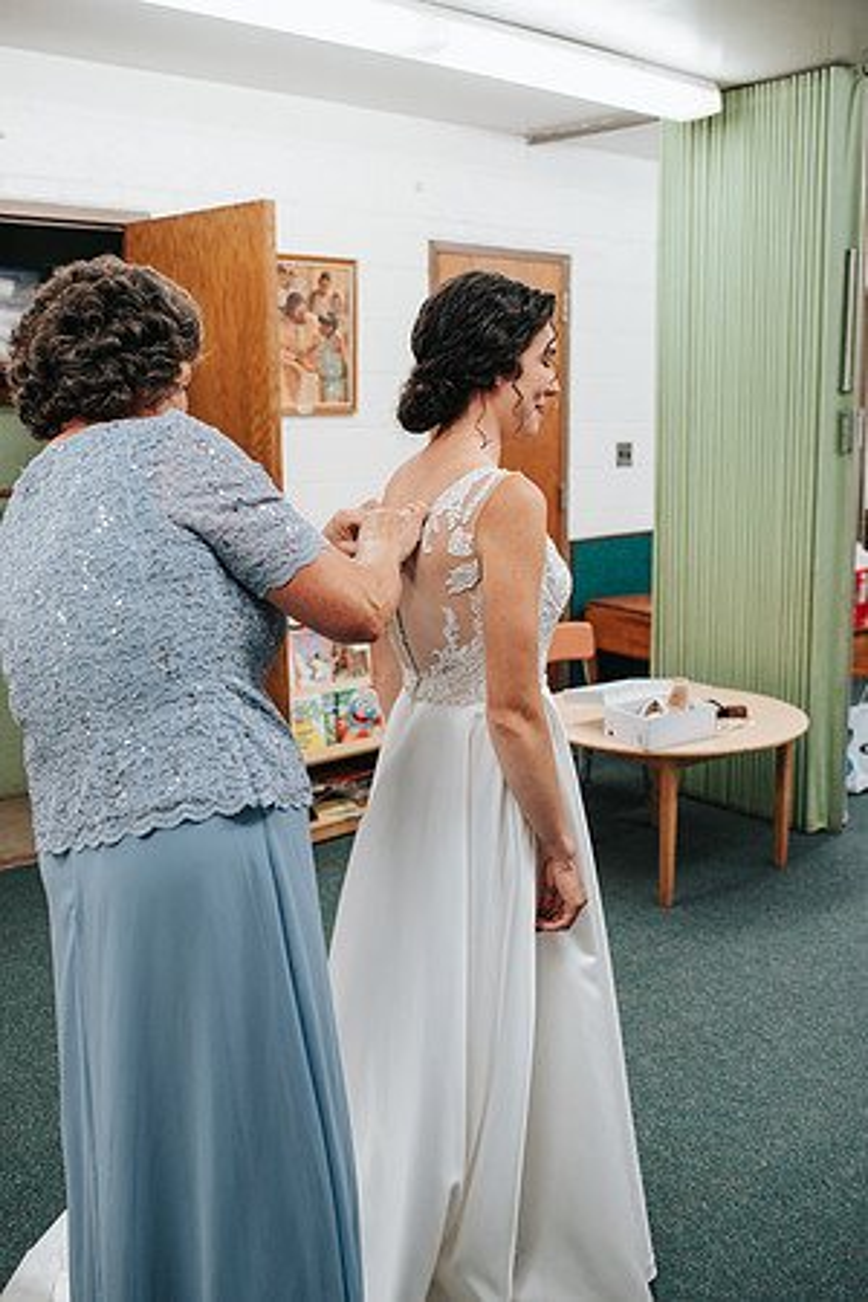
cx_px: 434
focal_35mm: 35
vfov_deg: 54.4
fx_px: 1266
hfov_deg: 37.9
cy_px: 651
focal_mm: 35
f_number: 3.2
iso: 1000
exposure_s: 1/125
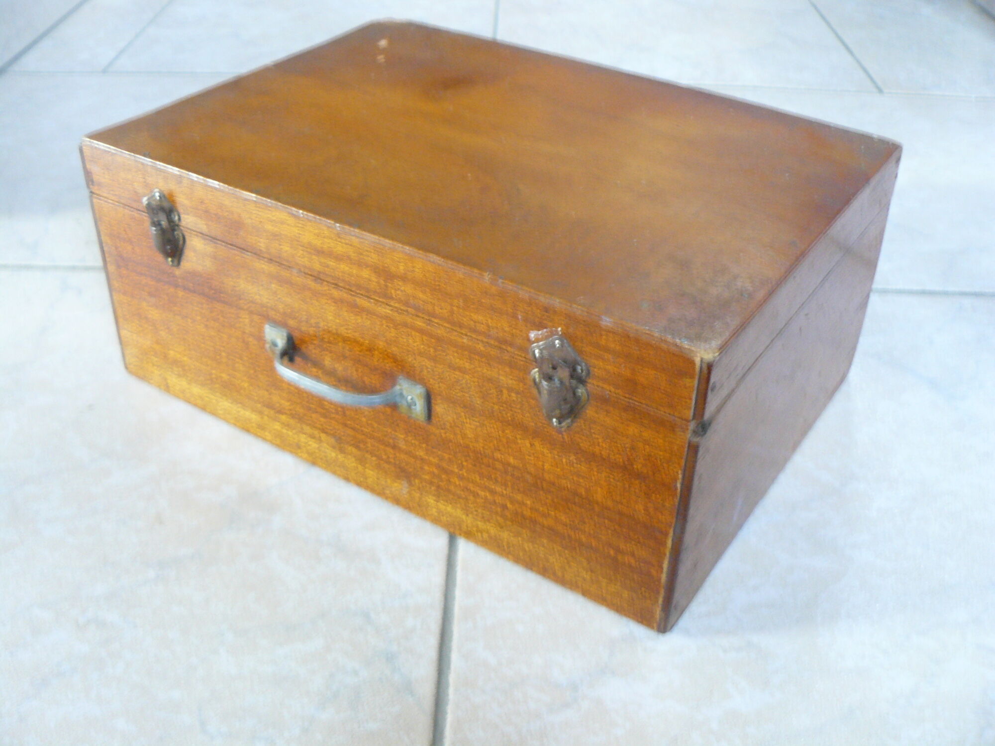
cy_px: 373
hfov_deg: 51.4
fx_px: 1035
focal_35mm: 36
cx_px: 498
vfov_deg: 39.7
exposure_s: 1/6
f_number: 2.8
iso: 200
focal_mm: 6
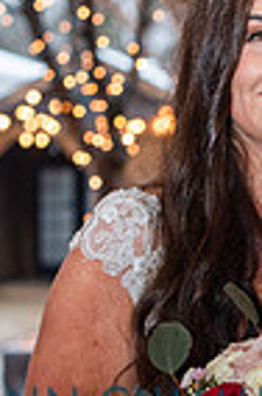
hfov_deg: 8.5
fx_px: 1744
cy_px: 402
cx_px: 354
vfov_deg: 12.8
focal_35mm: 159
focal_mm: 50
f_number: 3.5
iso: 640
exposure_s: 1/200
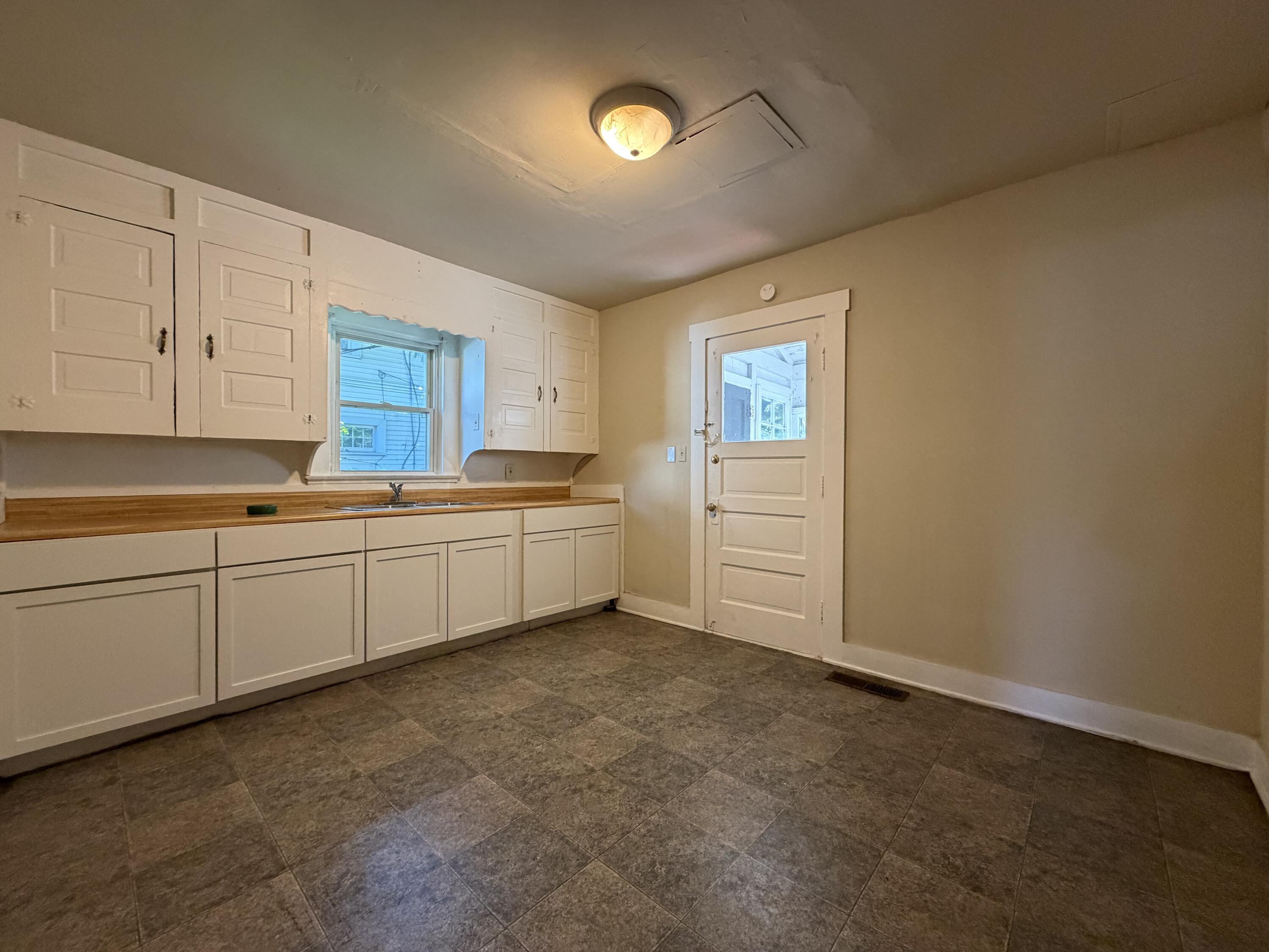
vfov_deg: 85.7
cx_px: 634
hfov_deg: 102.1
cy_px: 476
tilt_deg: -0.7
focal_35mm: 14
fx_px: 513
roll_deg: +0.1
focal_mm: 2.22
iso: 500
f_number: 2.2
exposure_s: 1/60
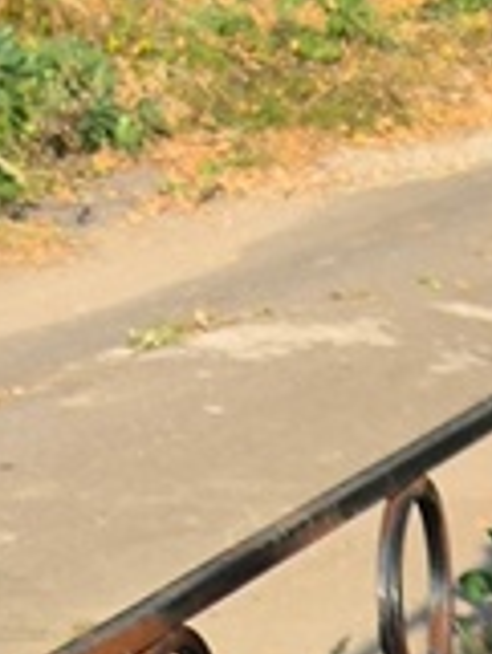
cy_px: 1215
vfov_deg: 7.7
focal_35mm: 248
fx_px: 4694
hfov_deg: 5.8
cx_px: 1210
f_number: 1.7
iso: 50
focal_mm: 4.71
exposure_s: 1/877
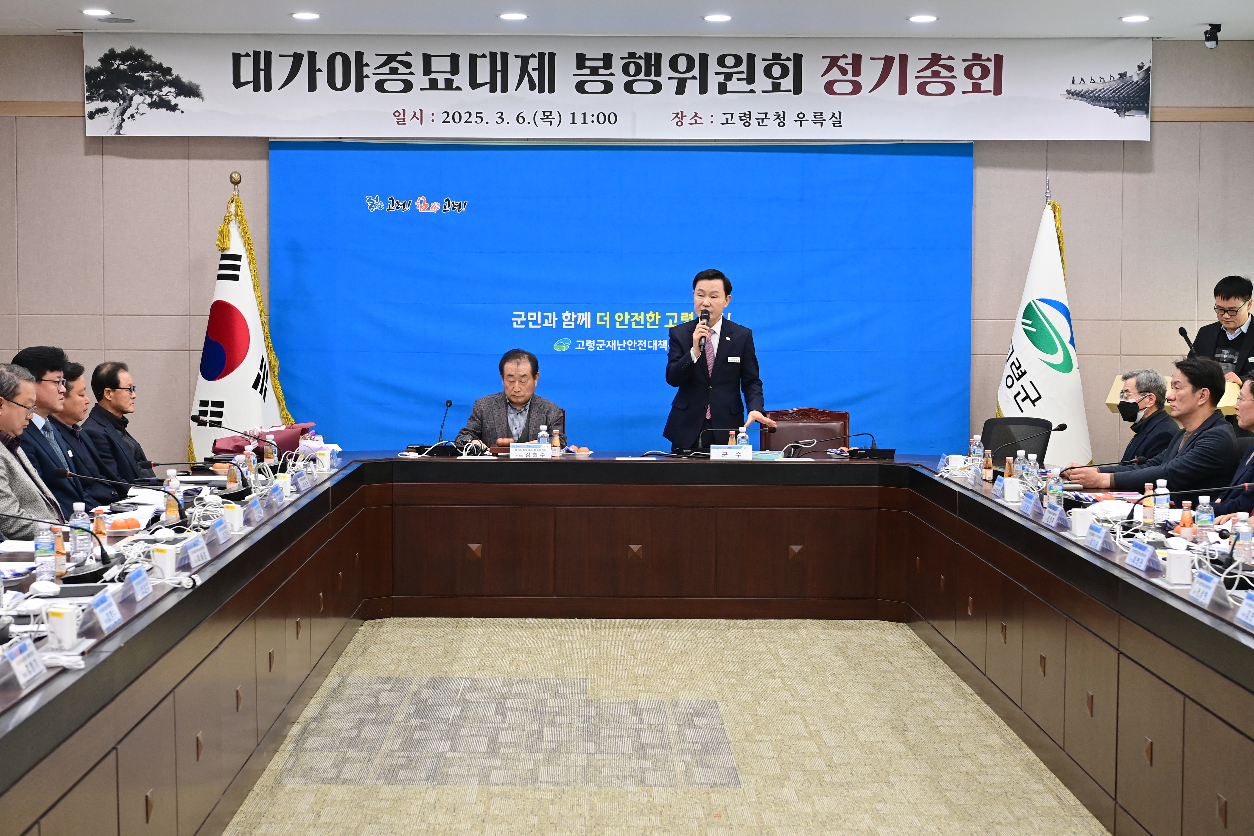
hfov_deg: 33.4
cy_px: 418
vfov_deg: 22.6
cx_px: 627
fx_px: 2090
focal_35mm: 60
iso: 3200
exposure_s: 1/200
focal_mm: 60
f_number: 5.6
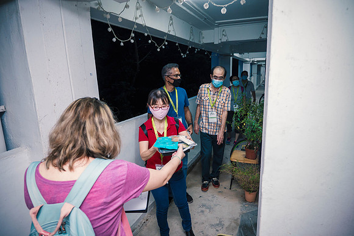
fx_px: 205
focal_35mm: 21
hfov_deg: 81.7
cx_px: 177
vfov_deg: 60.0
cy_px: 118
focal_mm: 10
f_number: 2
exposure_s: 1/100
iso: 800
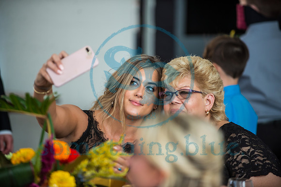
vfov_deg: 6.9
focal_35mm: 200
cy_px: 94
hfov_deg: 10.3
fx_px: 1561
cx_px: 140
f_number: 2.8
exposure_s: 1/640
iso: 800
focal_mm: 200
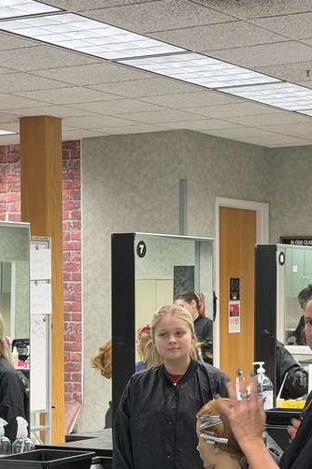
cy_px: 350
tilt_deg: -2.9
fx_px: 1326
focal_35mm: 102
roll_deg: +0.1
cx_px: 171
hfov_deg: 13.4
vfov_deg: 19.9
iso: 80
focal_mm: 6.76
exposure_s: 1/60
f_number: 1.78
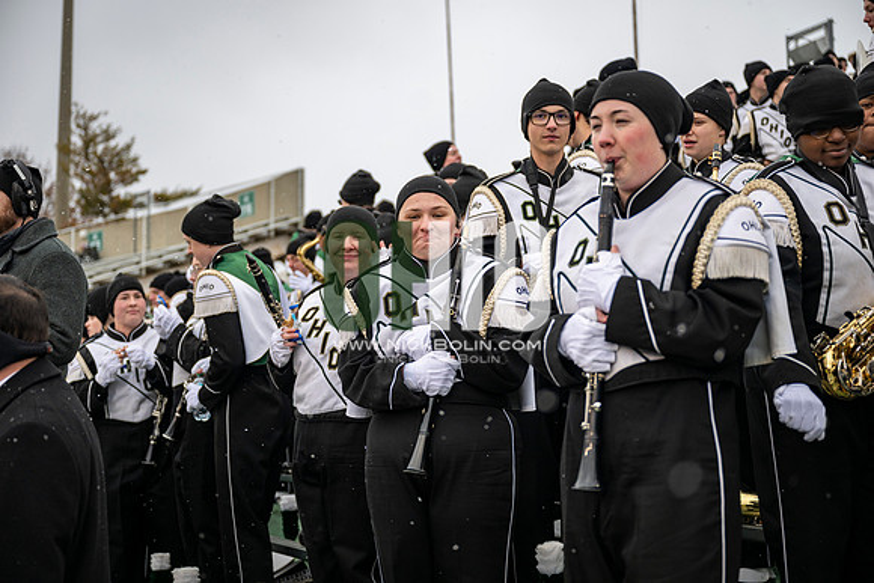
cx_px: 437
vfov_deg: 29.3
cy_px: 292
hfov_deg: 42.7
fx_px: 1117
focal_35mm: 46
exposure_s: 1/500
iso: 160
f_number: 2.8
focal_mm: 46
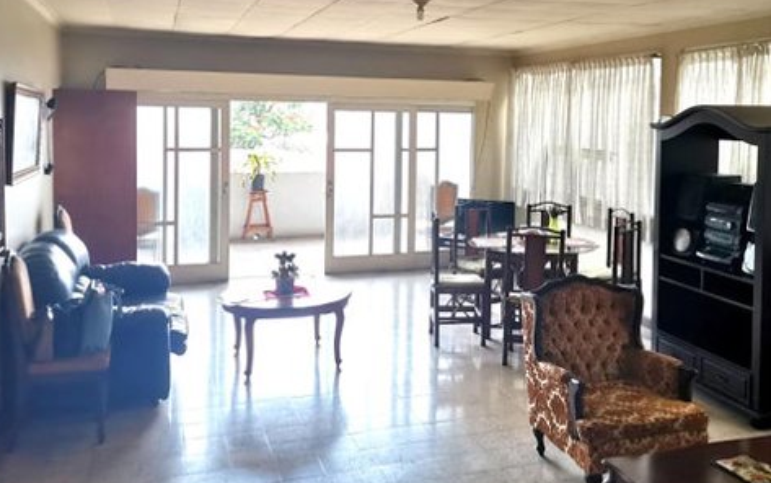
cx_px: 446
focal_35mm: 37
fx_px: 778
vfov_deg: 34.1
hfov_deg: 52.5
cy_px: 158
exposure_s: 1/120
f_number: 1.8
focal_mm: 4.75
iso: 250
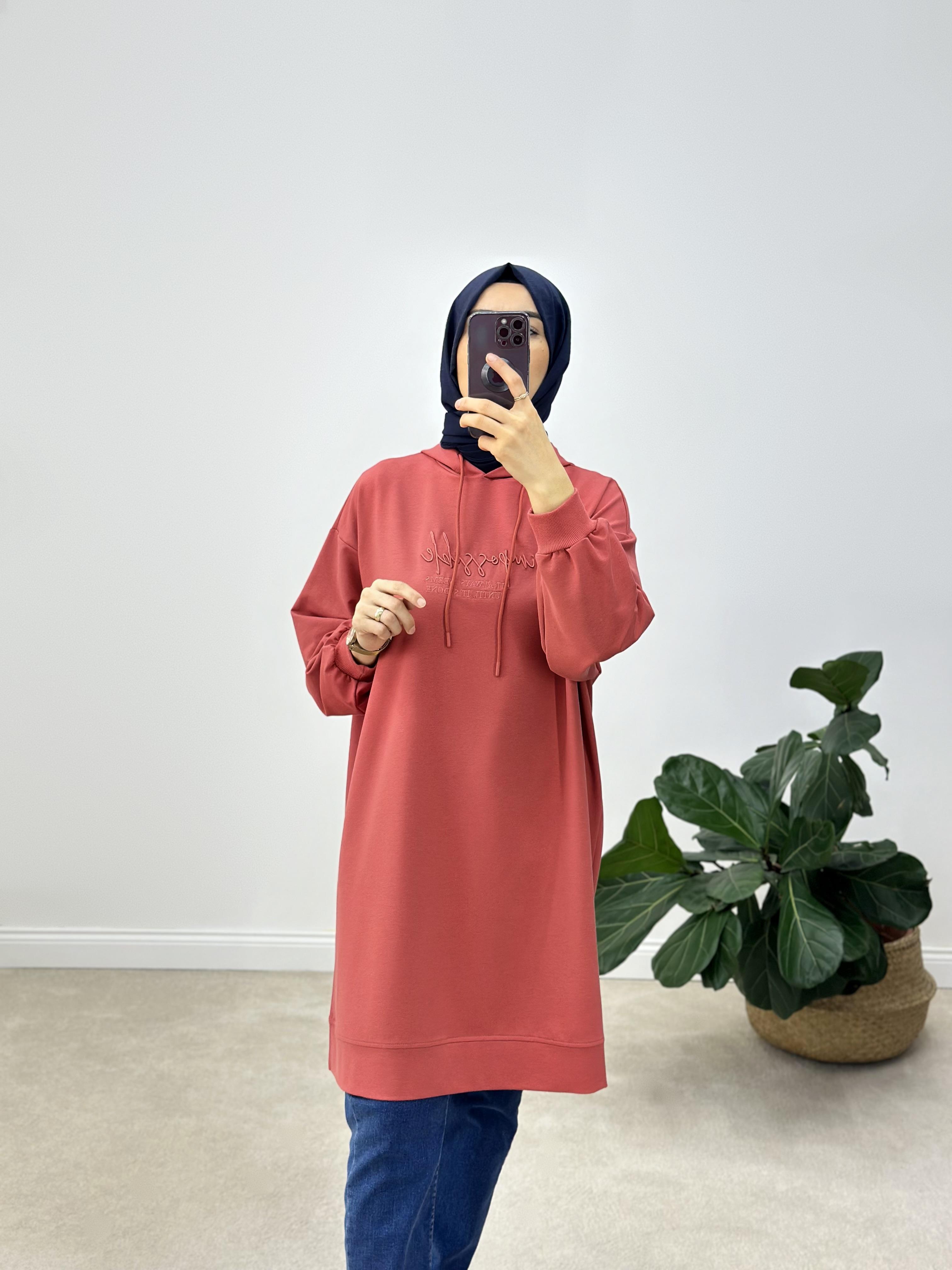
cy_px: 635
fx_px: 1760
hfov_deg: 30.3
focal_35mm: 48
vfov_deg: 39.7
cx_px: 476
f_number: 1.78
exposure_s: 1/169
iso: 64
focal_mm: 6.86
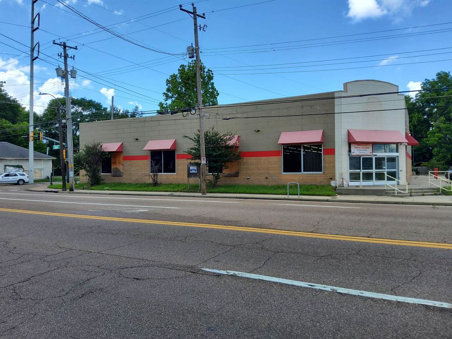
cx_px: 226
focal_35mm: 26
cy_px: 170
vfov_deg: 53.1
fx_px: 339
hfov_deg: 67.3
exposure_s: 1/734
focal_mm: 3.08
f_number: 2
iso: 50
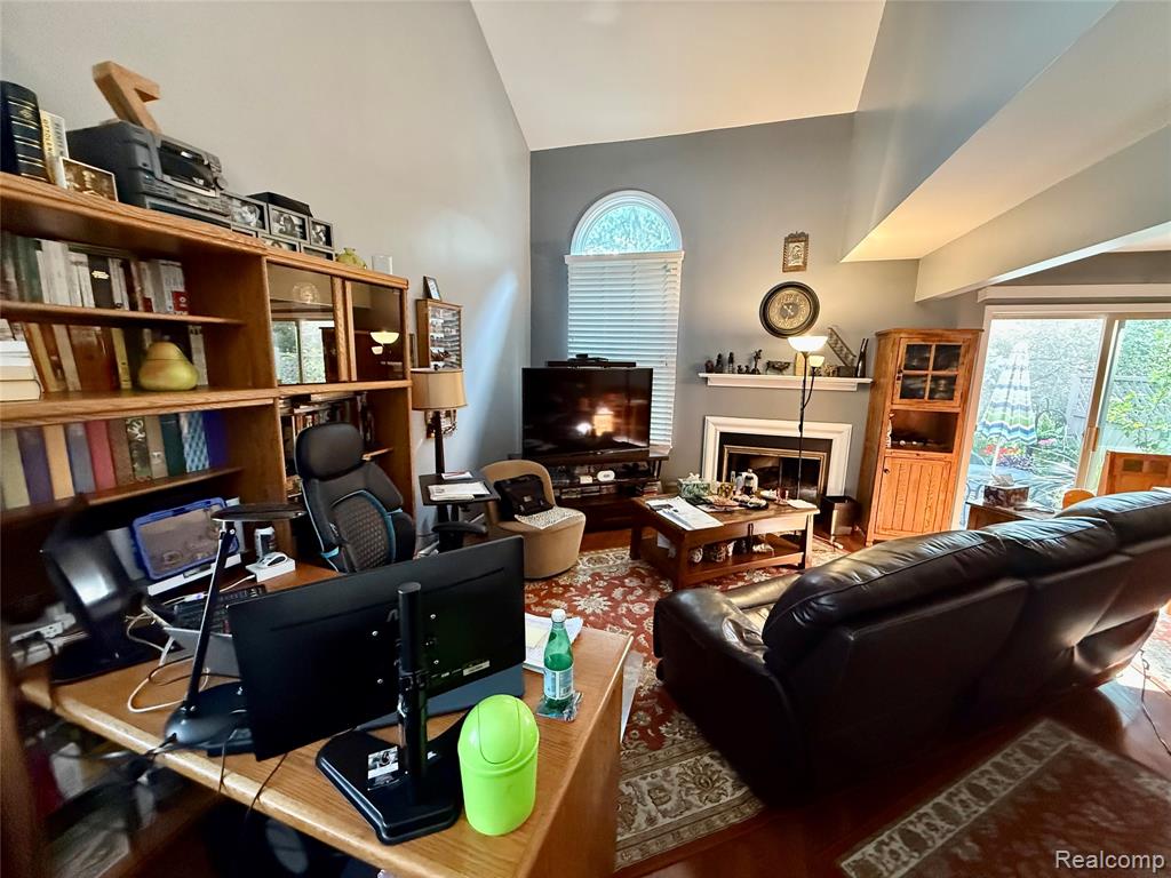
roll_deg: -0.5
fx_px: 474
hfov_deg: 102.1
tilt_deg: -9.1
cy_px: 439
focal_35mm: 14
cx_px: 586
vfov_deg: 85.7
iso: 800
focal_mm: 2.22
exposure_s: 1/60
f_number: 2.2
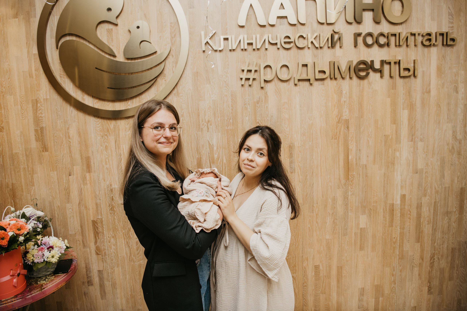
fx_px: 311
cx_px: 234
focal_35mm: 24
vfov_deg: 53.1
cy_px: 156
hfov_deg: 73.7
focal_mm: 24
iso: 200
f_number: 4
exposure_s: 1/160
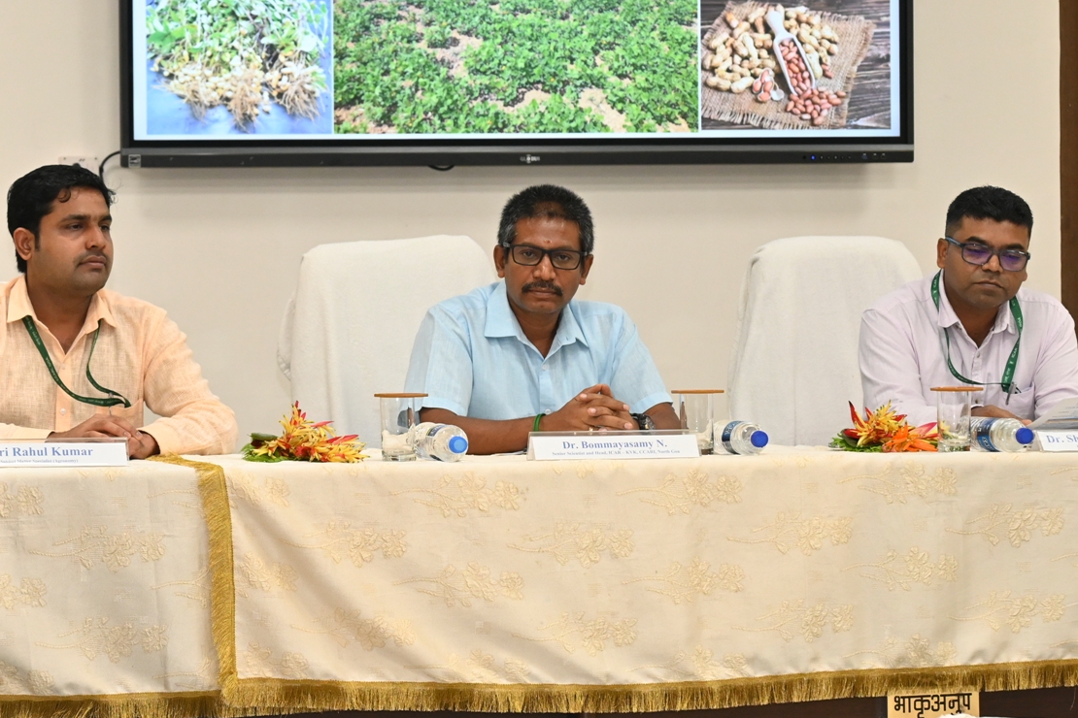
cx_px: 267
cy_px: 231
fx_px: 4012
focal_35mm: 134
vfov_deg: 10.2
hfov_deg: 15.2
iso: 1000
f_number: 4
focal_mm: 54
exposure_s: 1/125
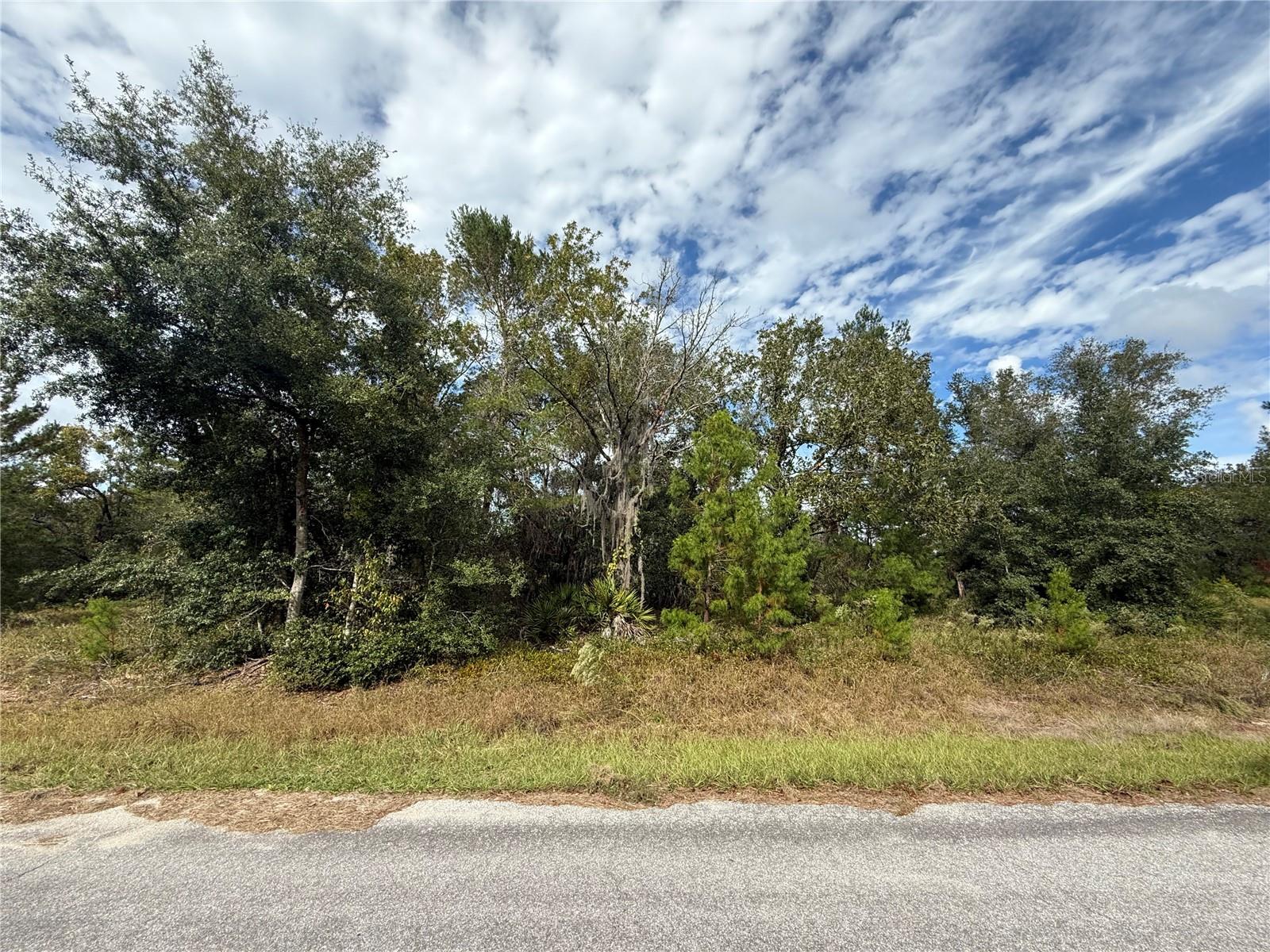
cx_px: 635
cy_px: 476
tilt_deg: +11.8
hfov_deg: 102.1
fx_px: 514
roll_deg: +0.1
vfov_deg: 85.7
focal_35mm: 14
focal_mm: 2.22
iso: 50
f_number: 2.2
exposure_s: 1/1105
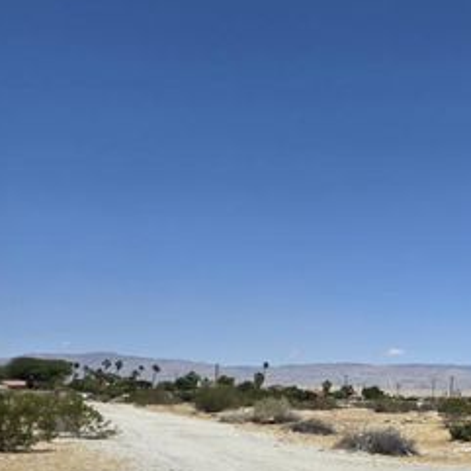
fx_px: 831
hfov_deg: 26.6
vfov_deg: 31.0
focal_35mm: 54
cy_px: 358
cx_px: 618
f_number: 1.8
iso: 25
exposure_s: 1/3768
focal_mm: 5.4
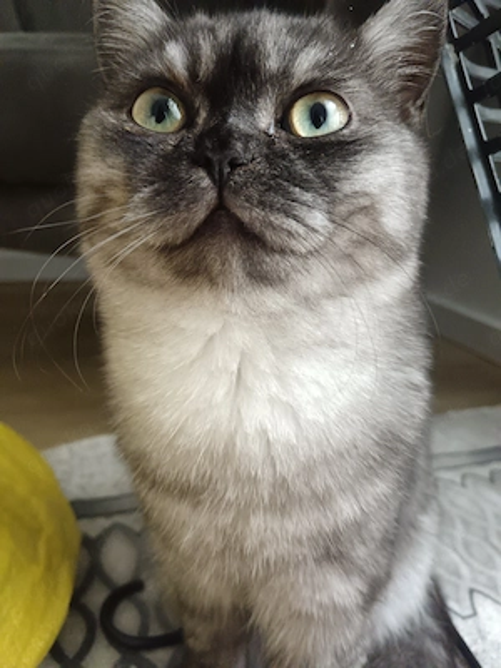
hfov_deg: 51.4
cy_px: 334
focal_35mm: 27
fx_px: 521
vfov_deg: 65.3
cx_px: 250
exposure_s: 1/120
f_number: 1.9
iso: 4679
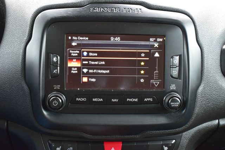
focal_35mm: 48
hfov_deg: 41.1
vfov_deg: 28.0
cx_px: 112
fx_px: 300
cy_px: 75
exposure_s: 1/15
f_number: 6.3
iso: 720
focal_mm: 32
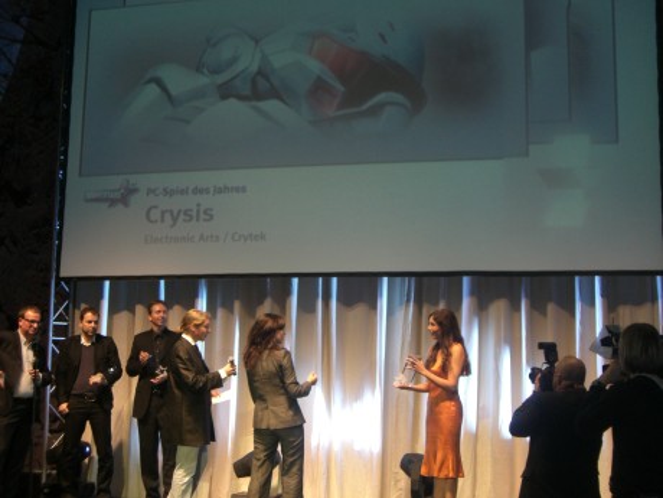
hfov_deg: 34.9
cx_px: 332
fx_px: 1053
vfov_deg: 26.6
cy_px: 249
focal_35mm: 55
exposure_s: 1/60
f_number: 3.3
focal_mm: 9
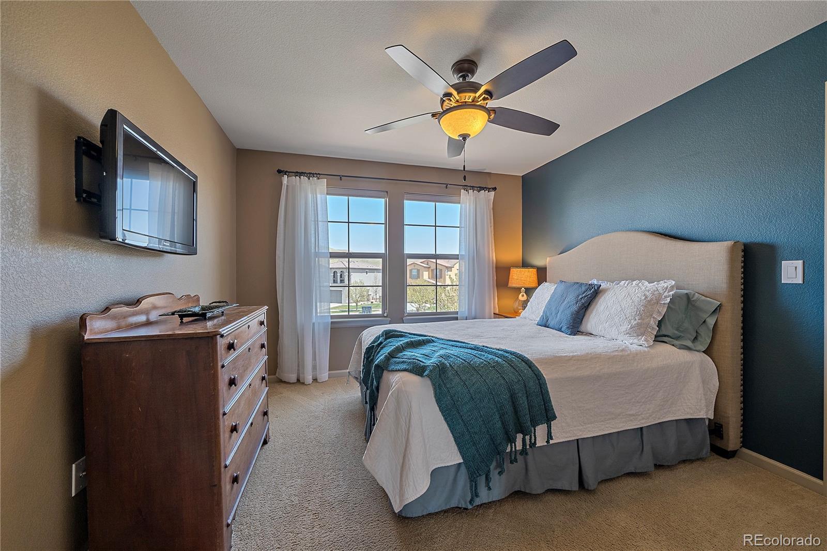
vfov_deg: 85.4
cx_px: 414
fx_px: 299
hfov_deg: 108.3
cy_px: 276
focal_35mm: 13
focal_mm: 13
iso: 100
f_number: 7.1
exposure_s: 1/10
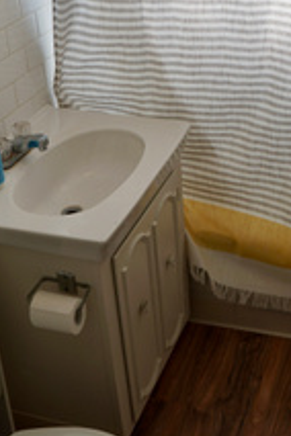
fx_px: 655
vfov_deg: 36.3
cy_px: 131
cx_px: 227
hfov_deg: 24.7
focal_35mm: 54
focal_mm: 16
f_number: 4.5
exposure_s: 1/60
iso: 100
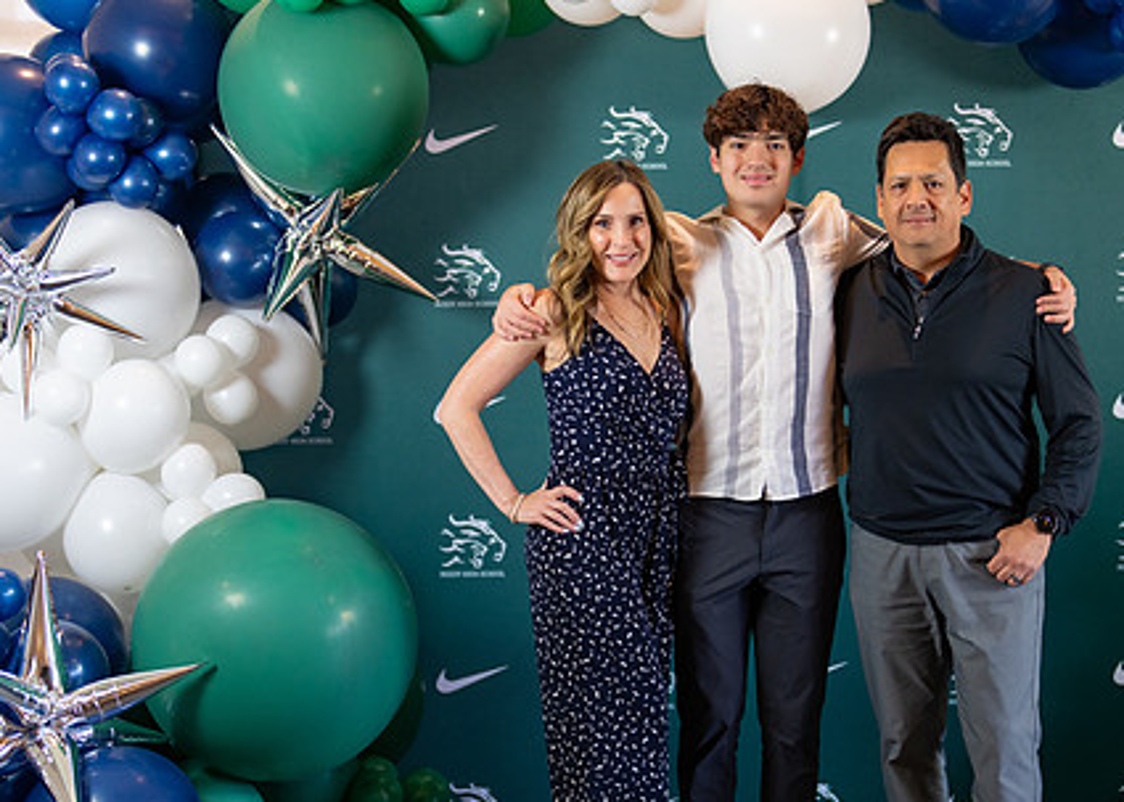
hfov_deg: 27.0
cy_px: 506
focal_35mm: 73
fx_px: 2329
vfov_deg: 19.5
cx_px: 743
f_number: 1.2
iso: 500
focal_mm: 50
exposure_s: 1/400
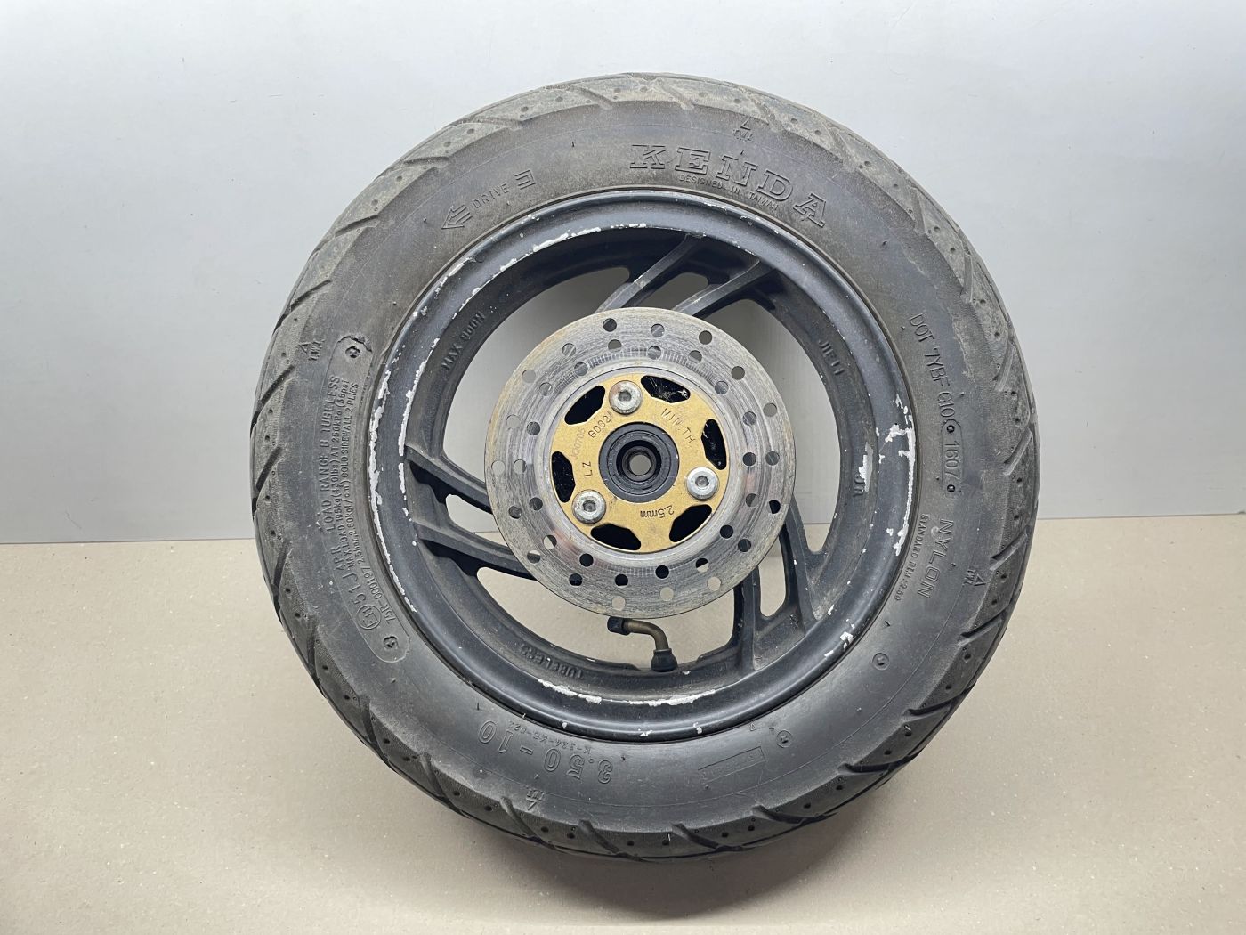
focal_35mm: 26
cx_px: 623
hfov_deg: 67.3
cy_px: 468
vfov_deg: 53.1
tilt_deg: -39.1
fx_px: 936
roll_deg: +2.5
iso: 80
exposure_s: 1/50
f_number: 1.6
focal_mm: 4.2
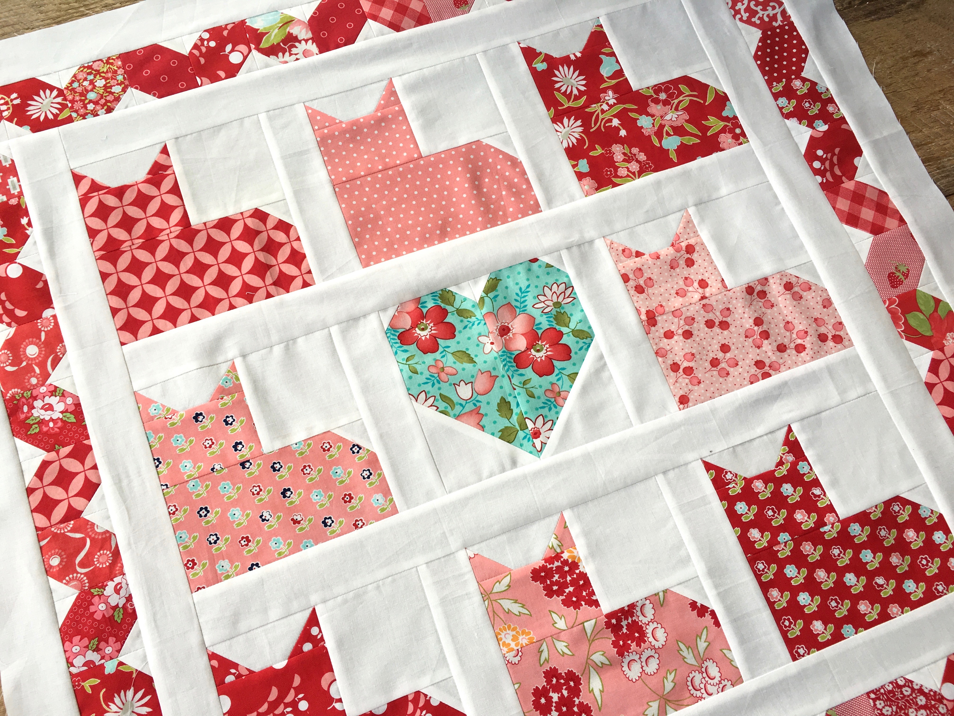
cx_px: 477
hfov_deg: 61.7
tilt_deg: -74.6
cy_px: 358
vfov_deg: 48.2
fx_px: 799
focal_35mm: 29
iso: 25
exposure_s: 1/60
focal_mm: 4.15
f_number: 2.2
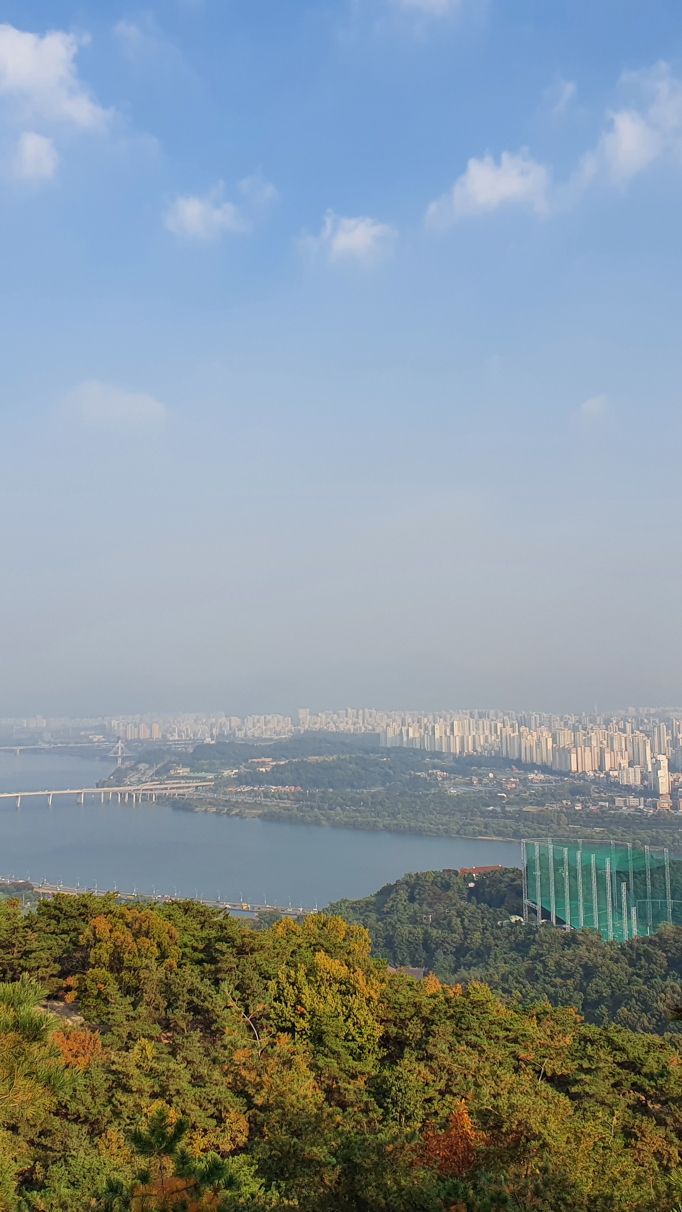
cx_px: 332
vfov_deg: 52.8
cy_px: 609
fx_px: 1222
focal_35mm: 38
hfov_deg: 31.2
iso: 50
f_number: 2.4
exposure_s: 1/1412
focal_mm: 4.32
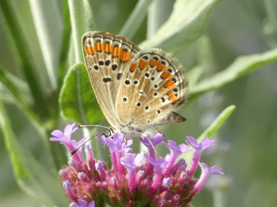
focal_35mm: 384
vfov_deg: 3.9
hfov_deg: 5.2
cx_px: 138
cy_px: 104
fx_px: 3073
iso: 100
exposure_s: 1/80
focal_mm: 68.8
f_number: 5.6
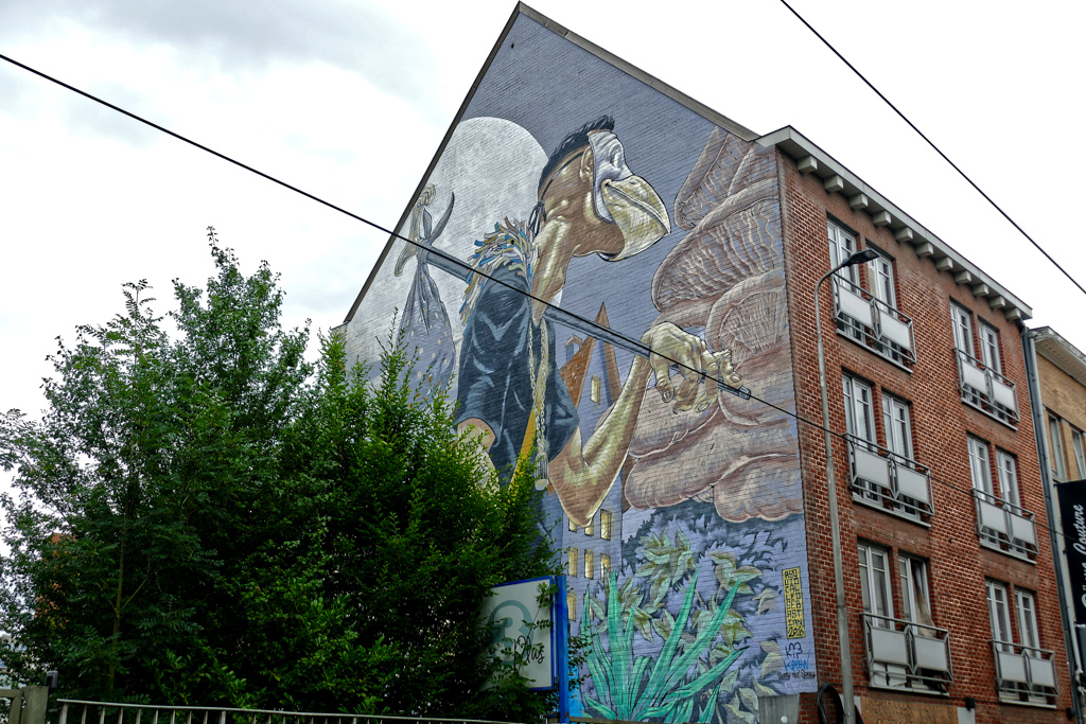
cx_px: 543
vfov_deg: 34.2
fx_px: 1177
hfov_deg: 49.5
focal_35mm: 39
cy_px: 362
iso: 125
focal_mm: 14.2
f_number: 3.1
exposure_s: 1/640
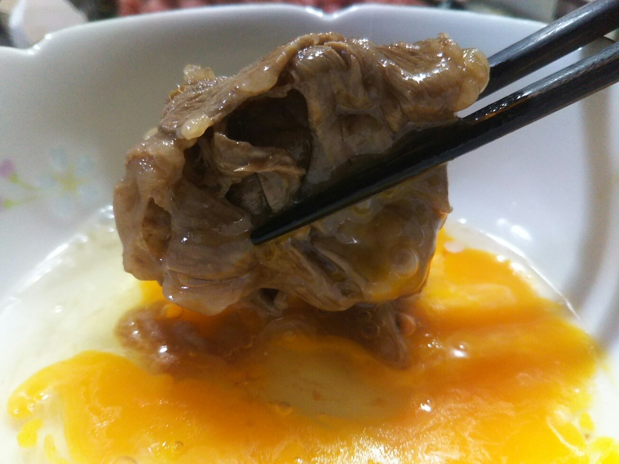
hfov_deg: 60.0
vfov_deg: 46.8
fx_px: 536
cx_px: 310
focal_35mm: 30
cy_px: 232
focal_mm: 4
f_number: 2.2
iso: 200
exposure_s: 1/30
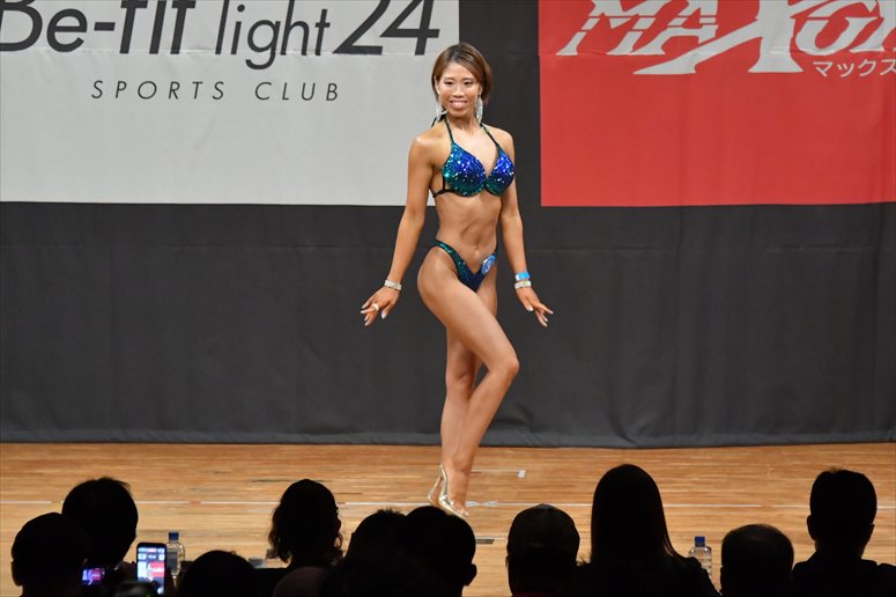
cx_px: 448
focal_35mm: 270
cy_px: 298
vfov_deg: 5.1
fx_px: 6717
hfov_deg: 7.6
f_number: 5.6
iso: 7200
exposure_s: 1/400
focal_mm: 180
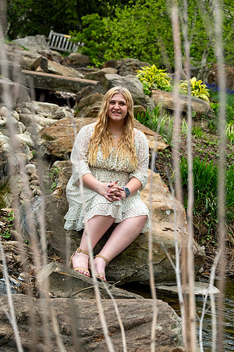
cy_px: 176
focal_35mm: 75
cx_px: 117
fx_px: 731
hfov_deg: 18.2
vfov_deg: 27.0
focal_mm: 50
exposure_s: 1/320
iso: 250
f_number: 4
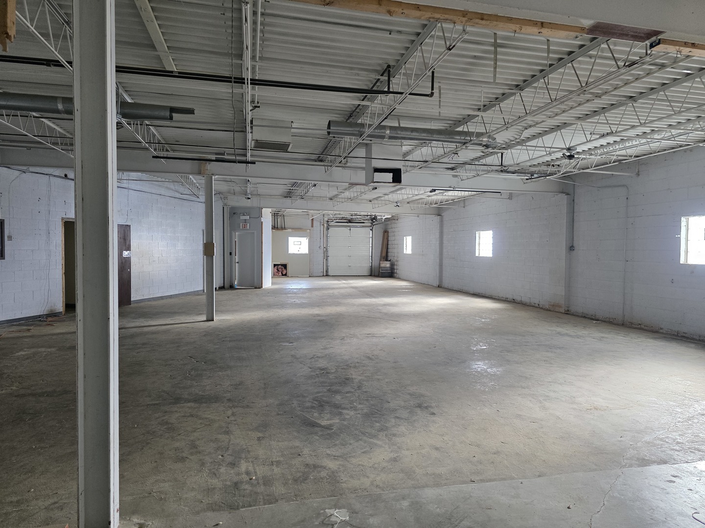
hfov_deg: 73.9
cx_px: 352
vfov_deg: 58.9
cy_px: 264
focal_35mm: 23
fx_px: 468
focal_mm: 6.3
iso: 160
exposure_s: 1/120
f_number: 1.7
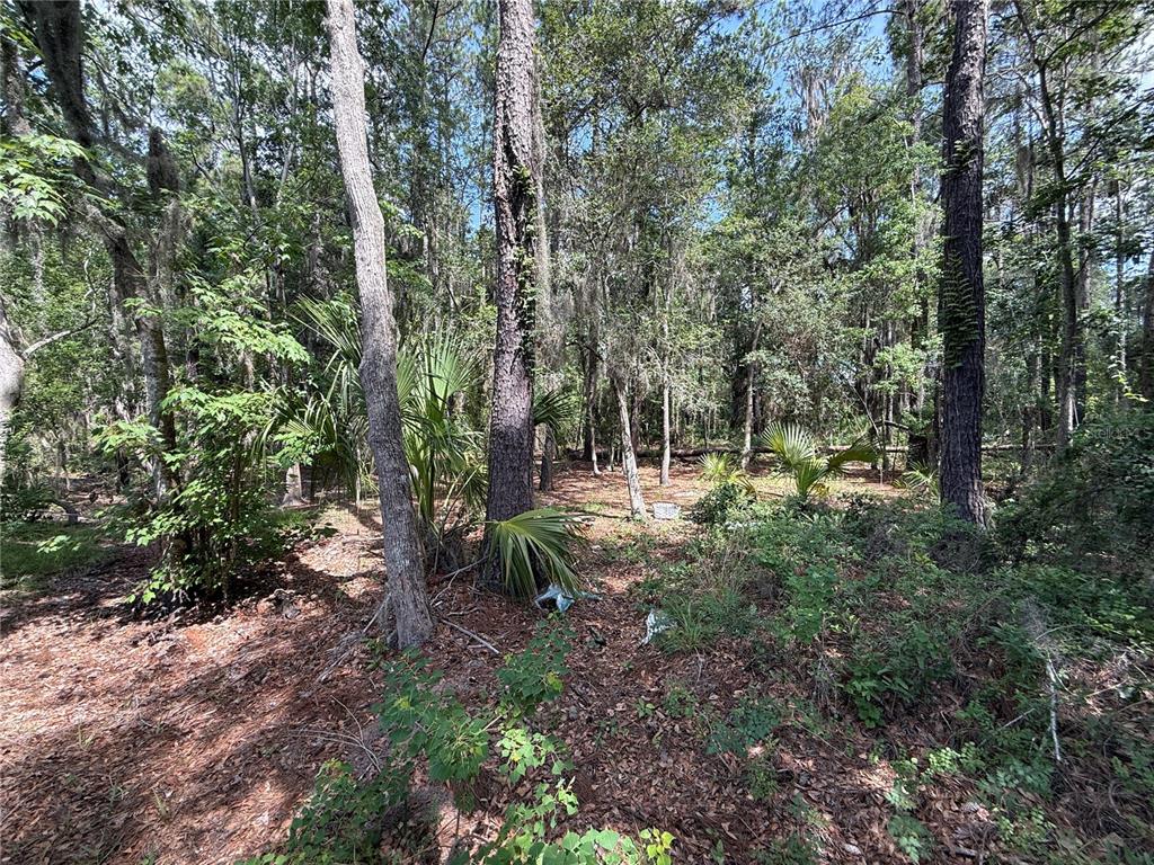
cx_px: 577
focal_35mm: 14
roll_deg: +0.5
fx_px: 467
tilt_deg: -1.1
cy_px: 432
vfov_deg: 85.7
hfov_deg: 102.1
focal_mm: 2.22
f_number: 2.2
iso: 50
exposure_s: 1/303
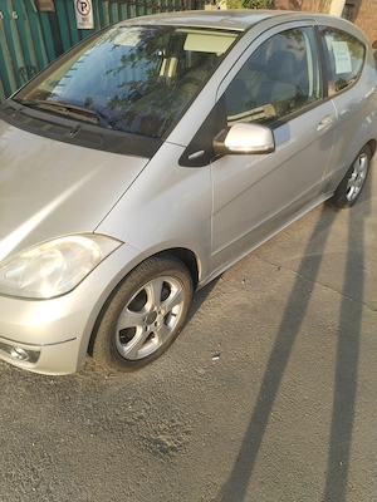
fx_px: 421
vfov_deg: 61.7
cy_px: 251
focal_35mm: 29
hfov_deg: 48.2
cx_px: 188
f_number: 1.8
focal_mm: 4.75
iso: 100
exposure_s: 1/256
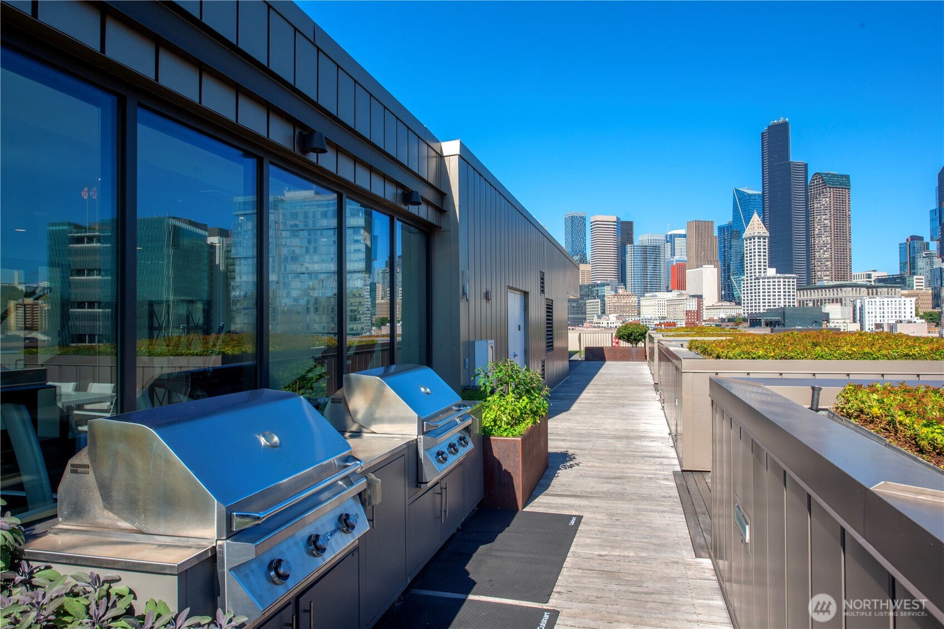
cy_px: 314
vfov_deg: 53.1
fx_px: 629
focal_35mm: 24
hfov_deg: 73.7
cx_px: 472
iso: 250
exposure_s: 1/250
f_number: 11
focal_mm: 24
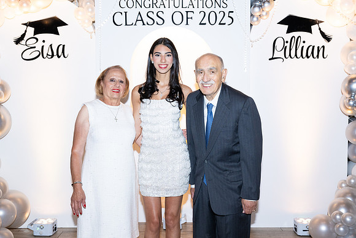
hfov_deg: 47.4
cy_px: 119
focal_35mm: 41
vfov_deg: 32.6
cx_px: 178
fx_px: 406
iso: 1000
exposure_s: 1/80
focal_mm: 41
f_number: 5.6
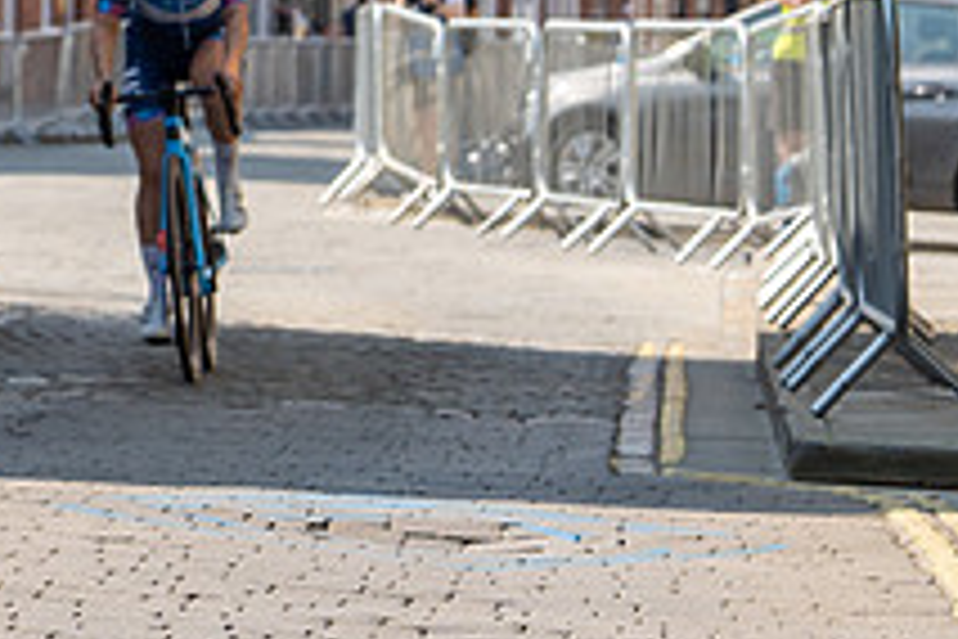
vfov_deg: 4.2
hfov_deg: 6.3
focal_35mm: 324
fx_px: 8621
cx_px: -555
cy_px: -458
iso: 200
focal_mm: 81
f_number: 4.5
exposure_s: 1/1000
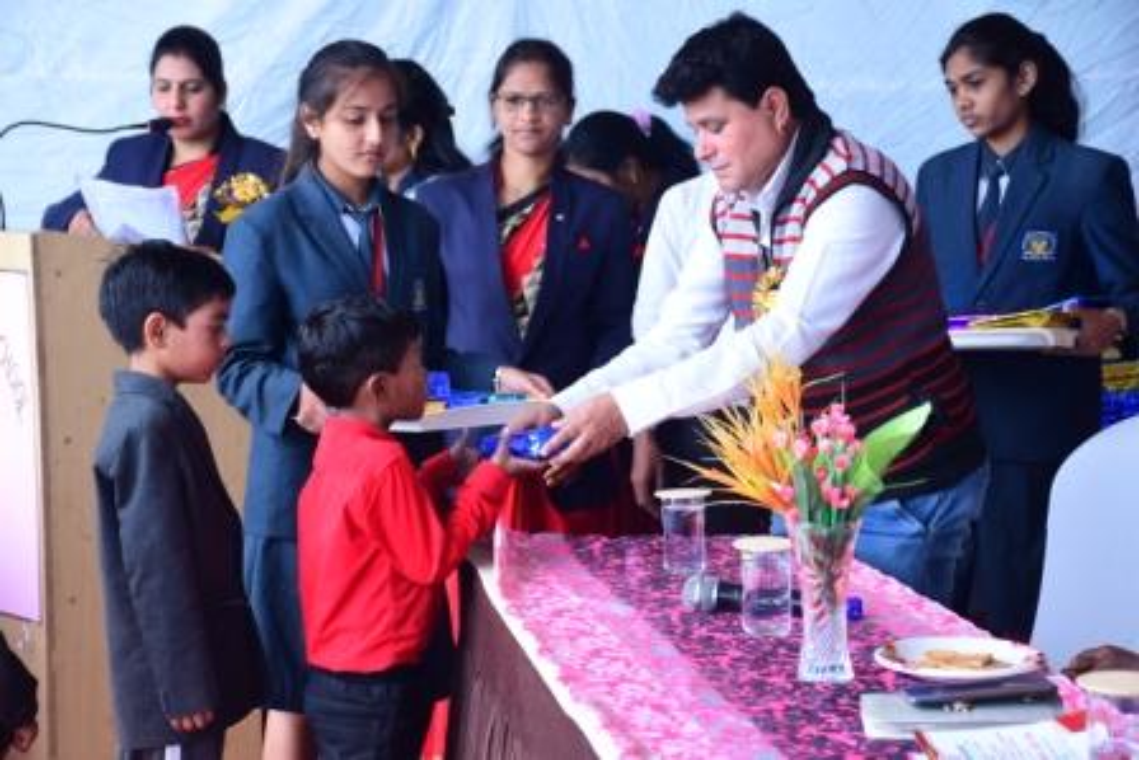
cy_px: 380
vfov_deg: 16.3
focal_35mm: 84
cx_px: 570
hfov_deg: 24.2
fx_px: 2658
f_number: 4.8
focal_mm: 56
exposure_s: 1/125
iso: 800
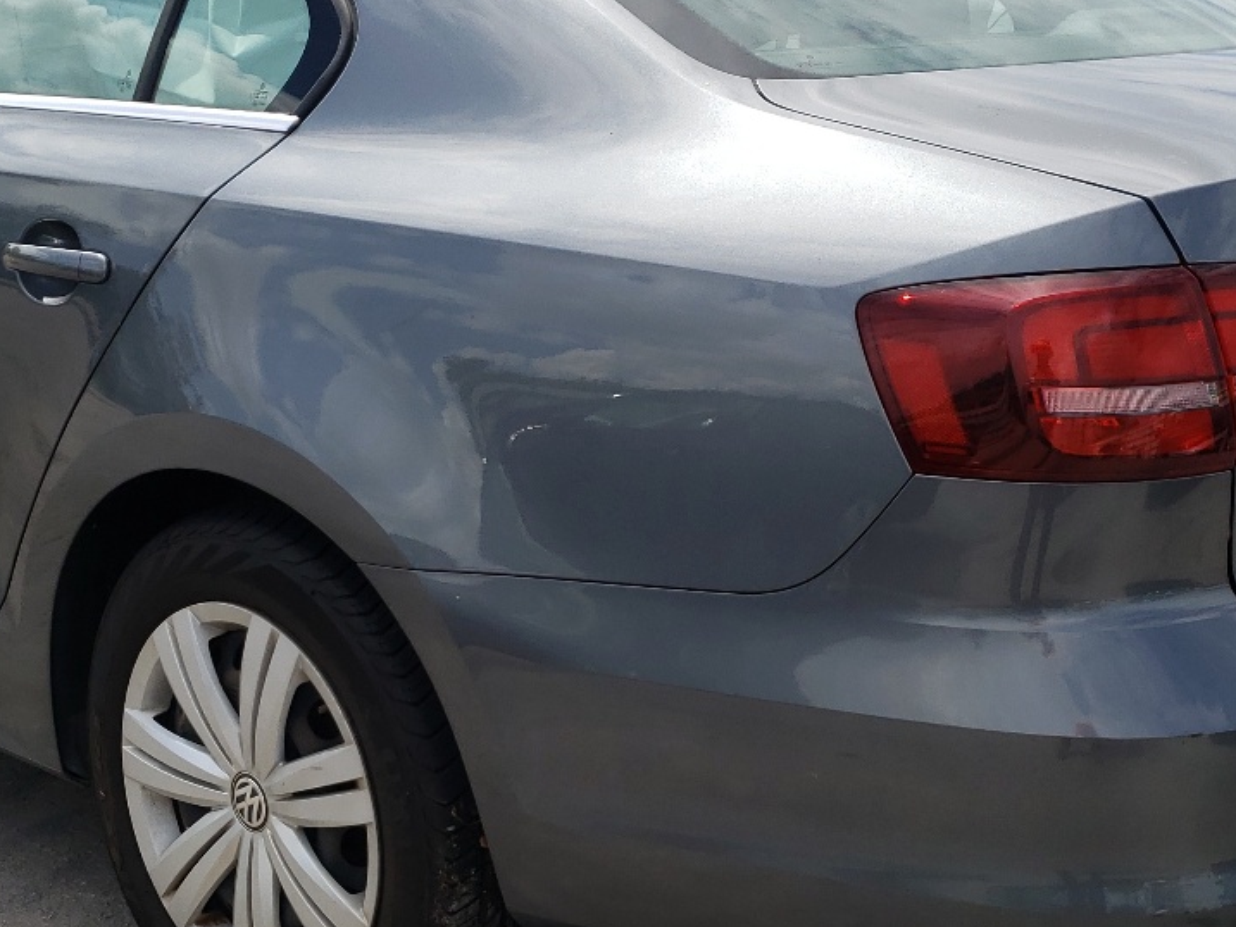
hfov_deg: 33.2
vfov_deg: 25.2
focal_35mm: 58
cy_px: 536
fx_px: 2071
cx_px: 557
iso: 50
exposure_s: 1/3333
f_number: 1.5
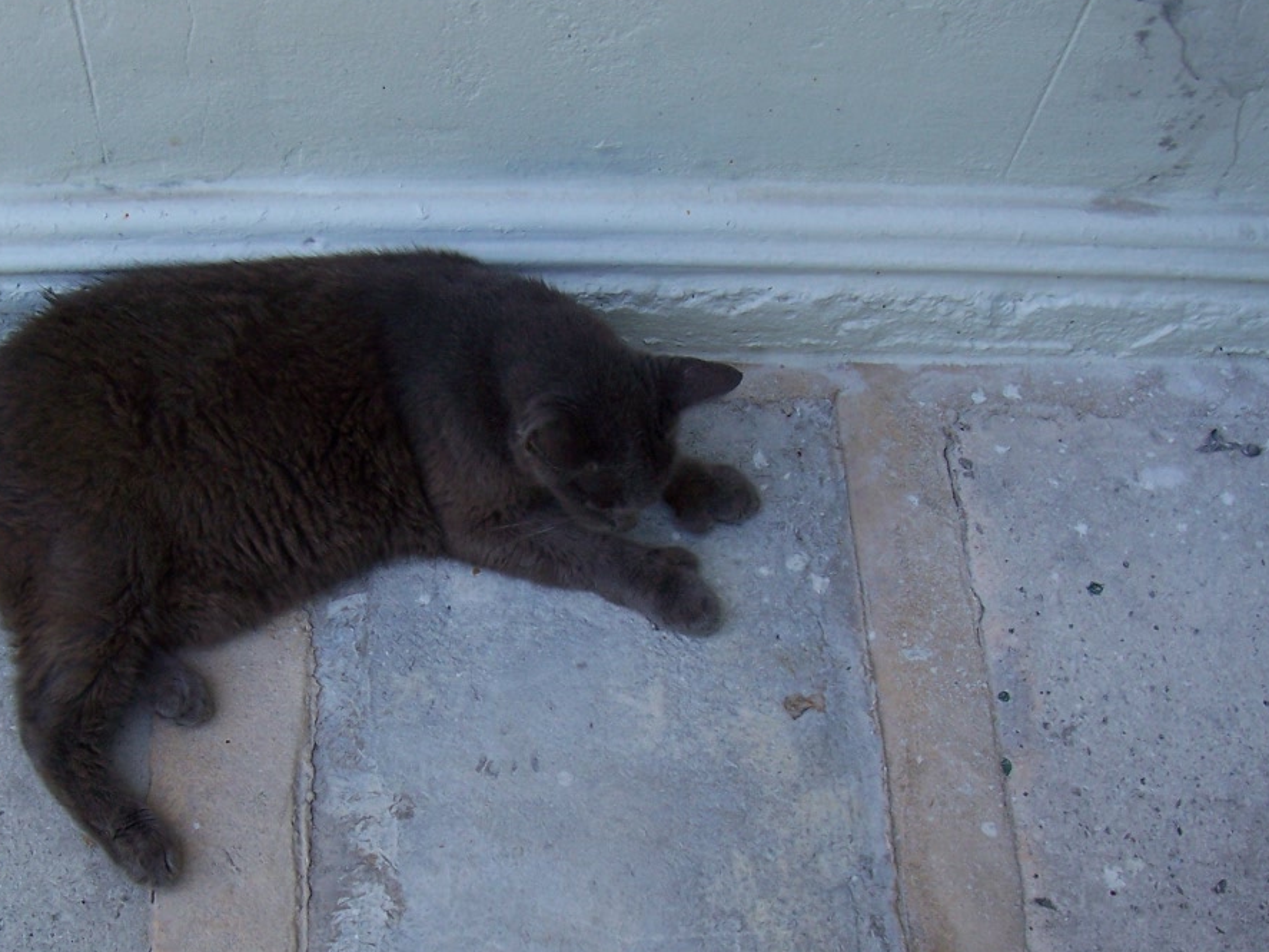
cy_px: 603
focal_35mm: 46
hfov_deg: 41.0
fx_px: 1686
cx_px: 496
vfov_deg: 31.4
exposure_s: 1/250
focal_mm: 5.6
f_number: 2.7
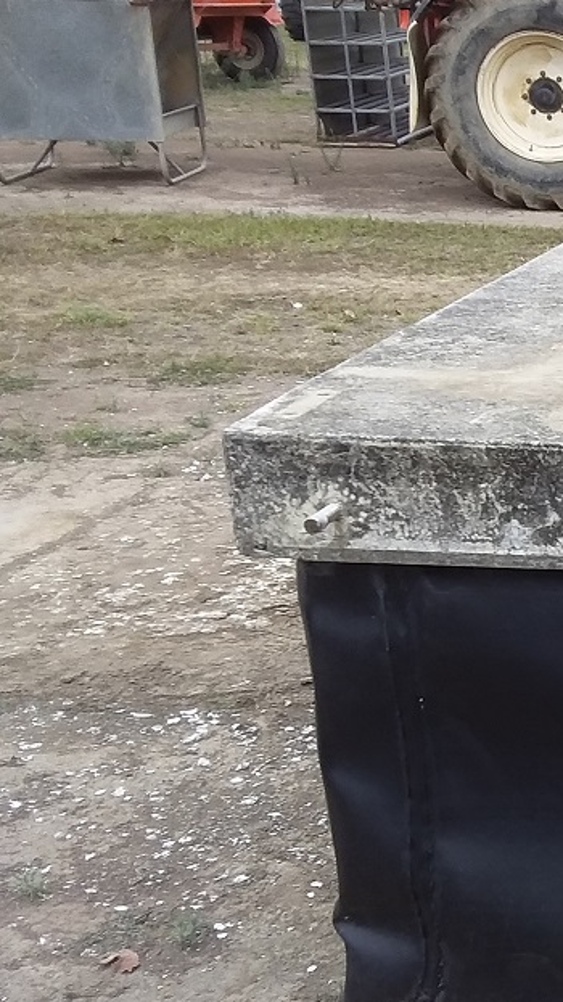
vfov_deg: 32.7
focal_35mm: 64
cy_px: 605
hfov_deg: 15.7
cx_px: 1049
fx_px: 1700
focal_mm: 2.91
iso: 40
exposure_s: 1/522
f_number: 1.9
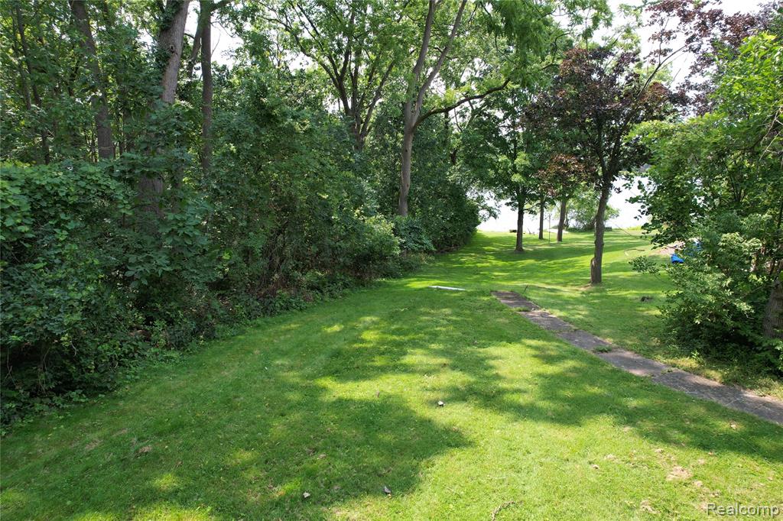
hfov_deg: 78.6
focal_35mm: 22
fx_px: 478
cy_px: 260
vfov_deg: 57.2
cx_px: 392
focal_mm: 8.38
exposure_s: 1/400
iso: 100
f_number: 2.8
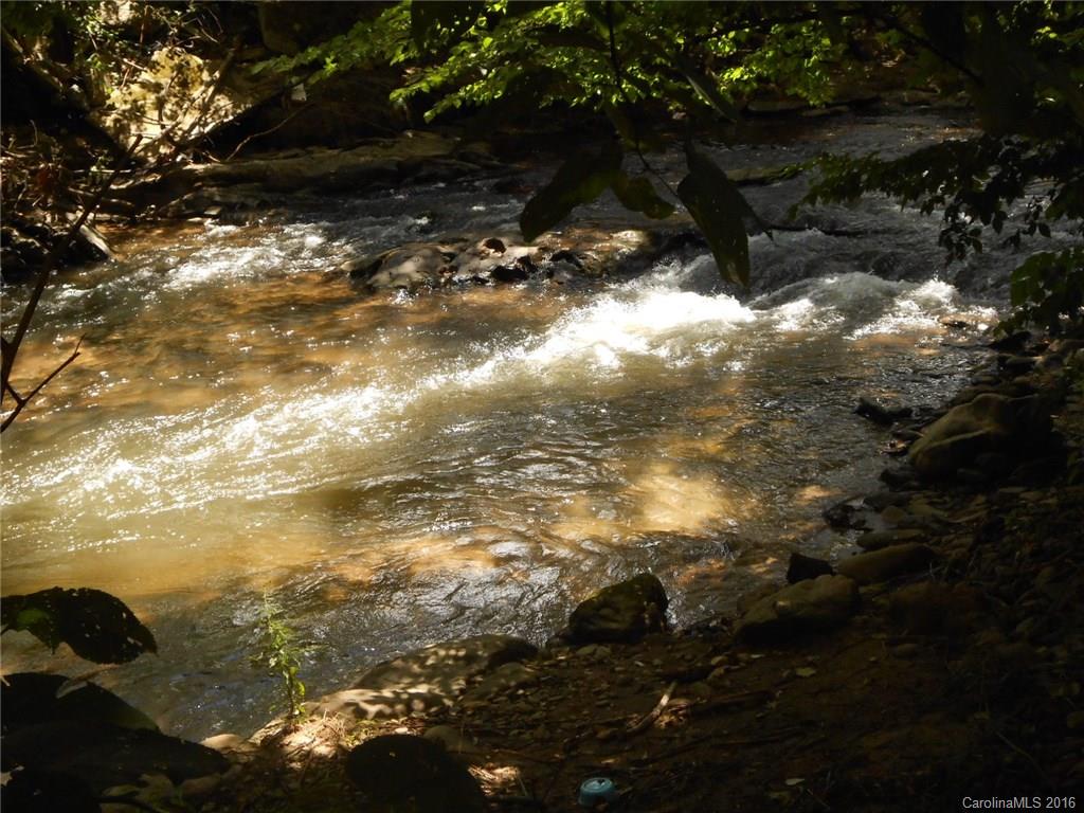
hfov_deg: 38.9
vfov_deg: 29.7
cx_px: 542
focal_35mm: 49
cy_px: 406
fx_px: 1534
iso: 200
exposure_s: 1/250
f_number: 4.8
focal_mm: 8.8
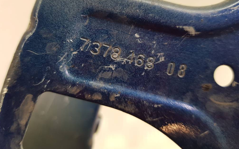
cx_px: 118
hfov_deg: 66.5
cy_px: 59
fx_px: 182
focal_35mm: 28
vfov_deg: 44.3
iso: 64
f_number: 1.7
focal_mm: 4.2
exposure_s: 1/100
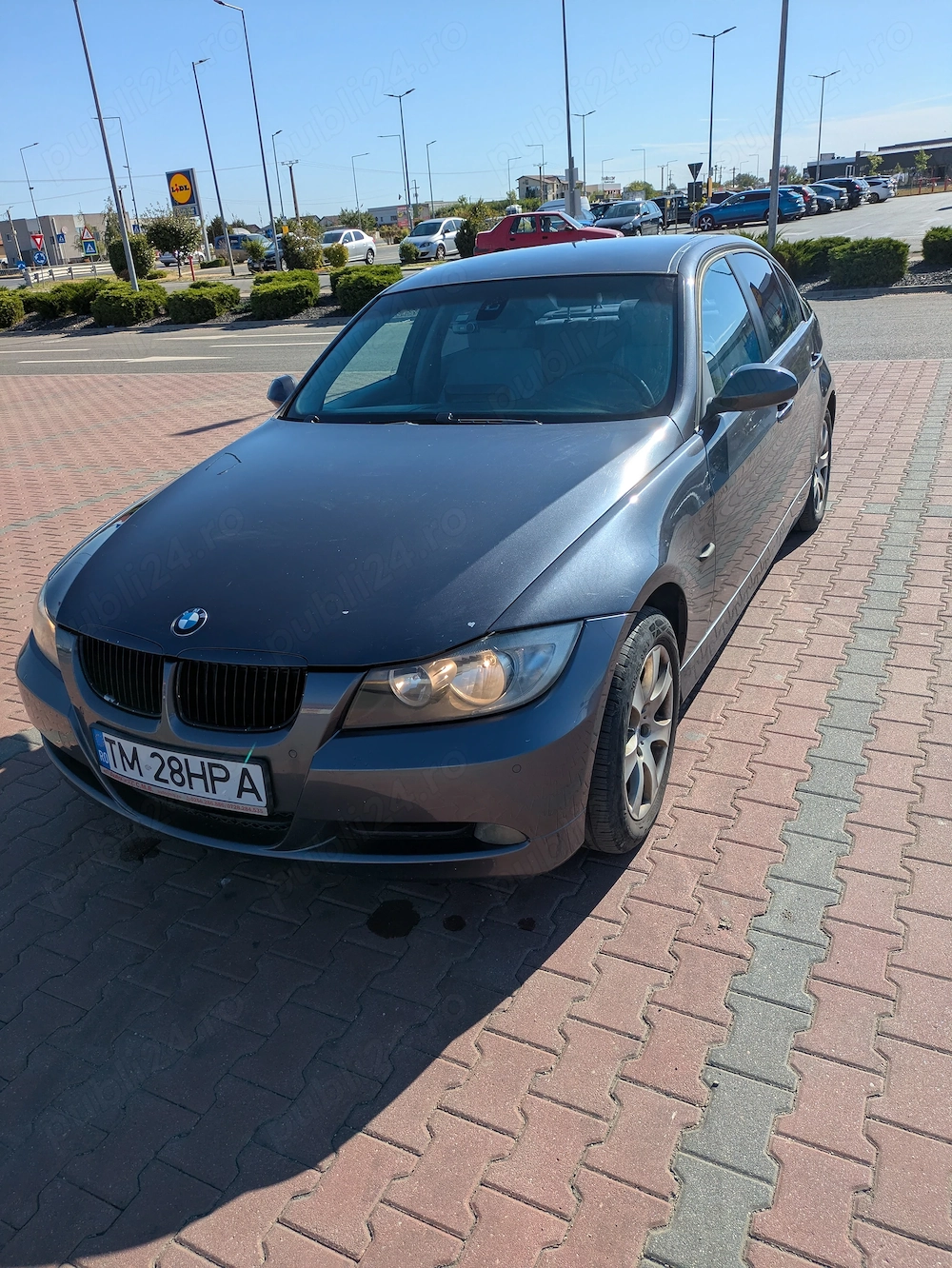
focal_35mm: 25
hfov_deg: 54.9
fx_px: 916
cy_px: 634
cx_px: 476
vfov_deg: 69.4
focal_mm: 5.43
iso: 46
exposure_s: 1/2841
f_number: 1.89
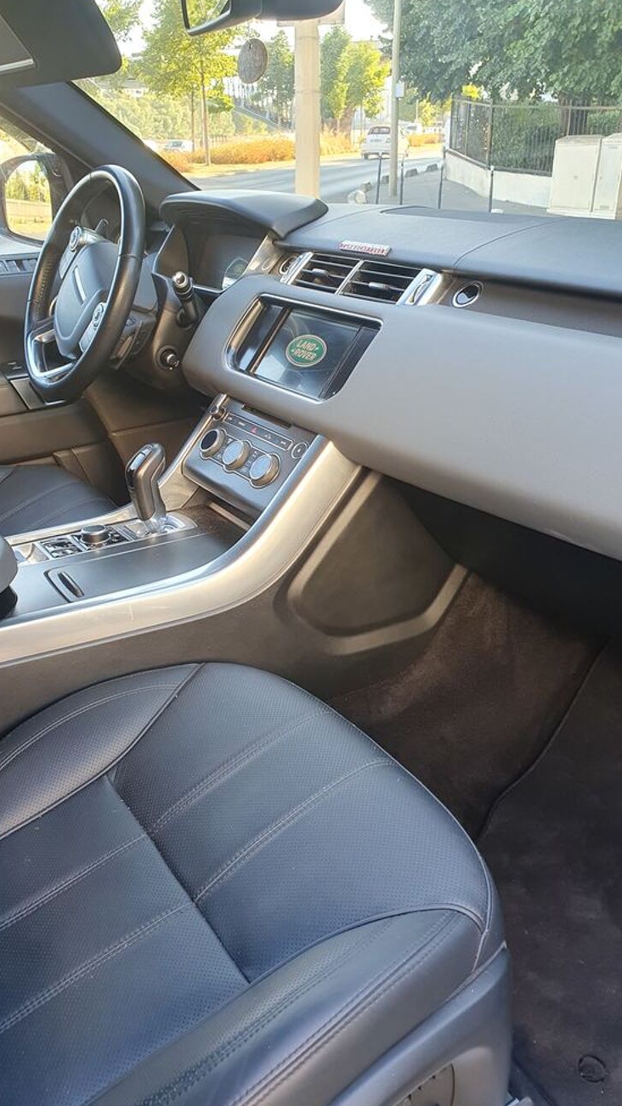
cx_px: 251
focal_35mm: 29
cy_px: 547
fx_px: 851
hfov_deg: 40.0
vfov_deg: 66.1
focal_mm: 4.32
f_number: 2.4
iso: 80
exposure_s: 1/100
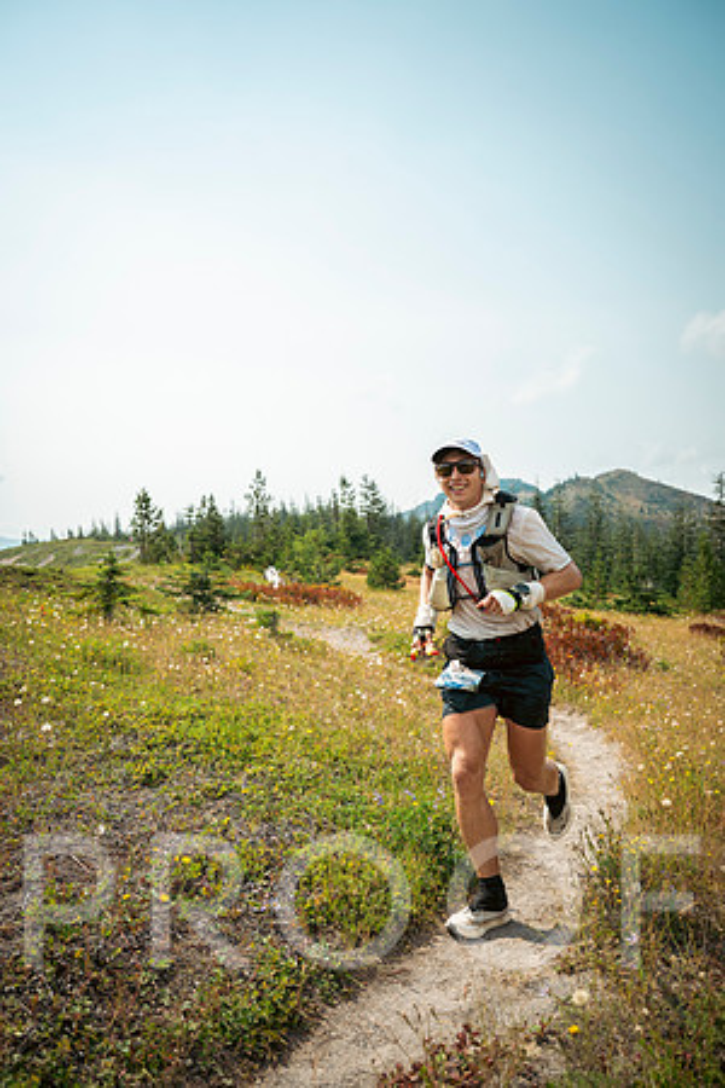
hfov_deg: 47.9
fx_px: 816
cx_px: 362
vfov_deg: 67.4
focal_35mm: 27
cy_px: 544
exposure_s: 1/2000
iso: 100
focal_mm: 27
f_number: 2.8
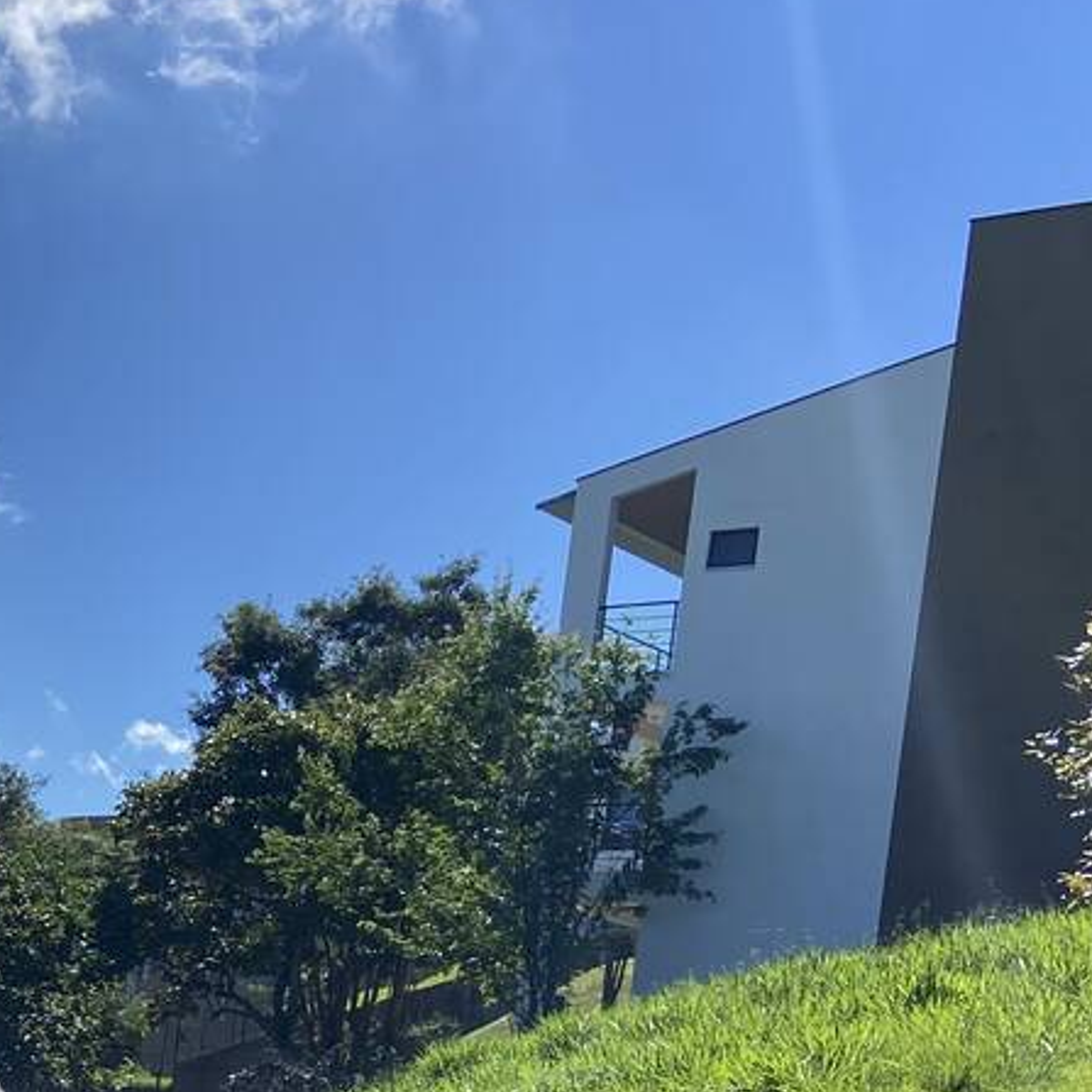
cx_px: -269
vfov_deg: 21.9
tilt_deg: -2.7
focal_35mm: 74
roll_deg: -5.6
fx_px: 2641
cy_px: 1248
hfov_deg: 21.4
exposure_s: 1/3300
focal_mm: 4.25
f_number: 1.8
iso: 32
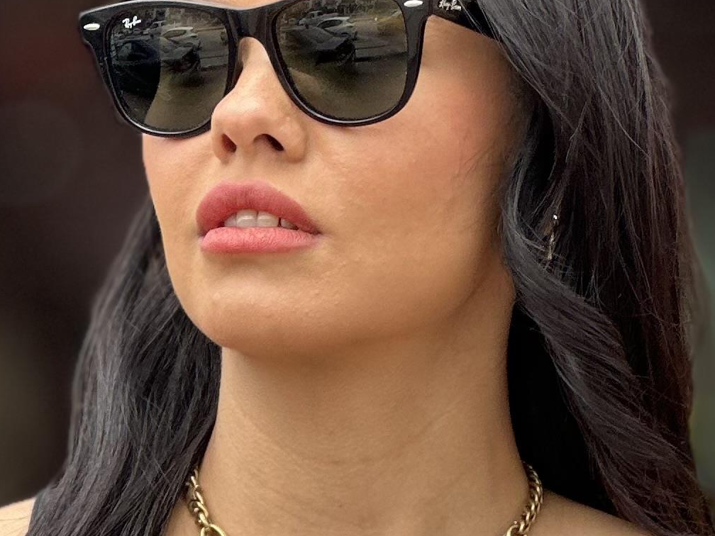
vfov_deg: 4.8
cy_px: 639
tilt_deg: -3.7
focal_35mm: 308
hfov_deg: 6.4
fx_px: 6362
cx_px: 260
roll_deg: -2.0
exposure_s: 1/131
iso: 20
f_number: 2.8
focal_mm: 9
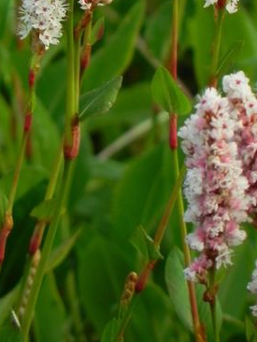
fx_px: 14643
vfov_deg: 1.3
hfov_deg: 1.0
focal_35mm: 1481
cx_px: 136
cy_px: 6
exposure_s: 1/40
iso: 160
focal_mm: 120
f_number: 5
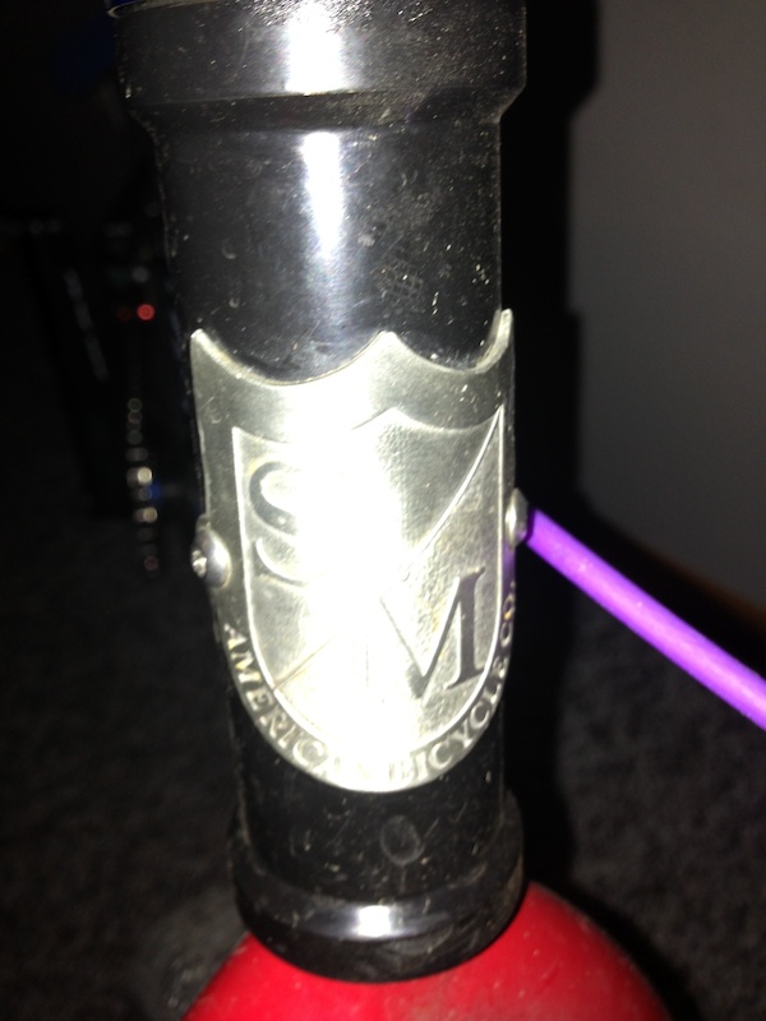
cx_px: 383
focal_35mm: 33
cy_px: 510
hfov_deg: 42.9
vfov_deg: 55.4
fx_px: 974
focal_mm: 4.13
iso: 50
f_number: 2.4
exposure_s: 1/23
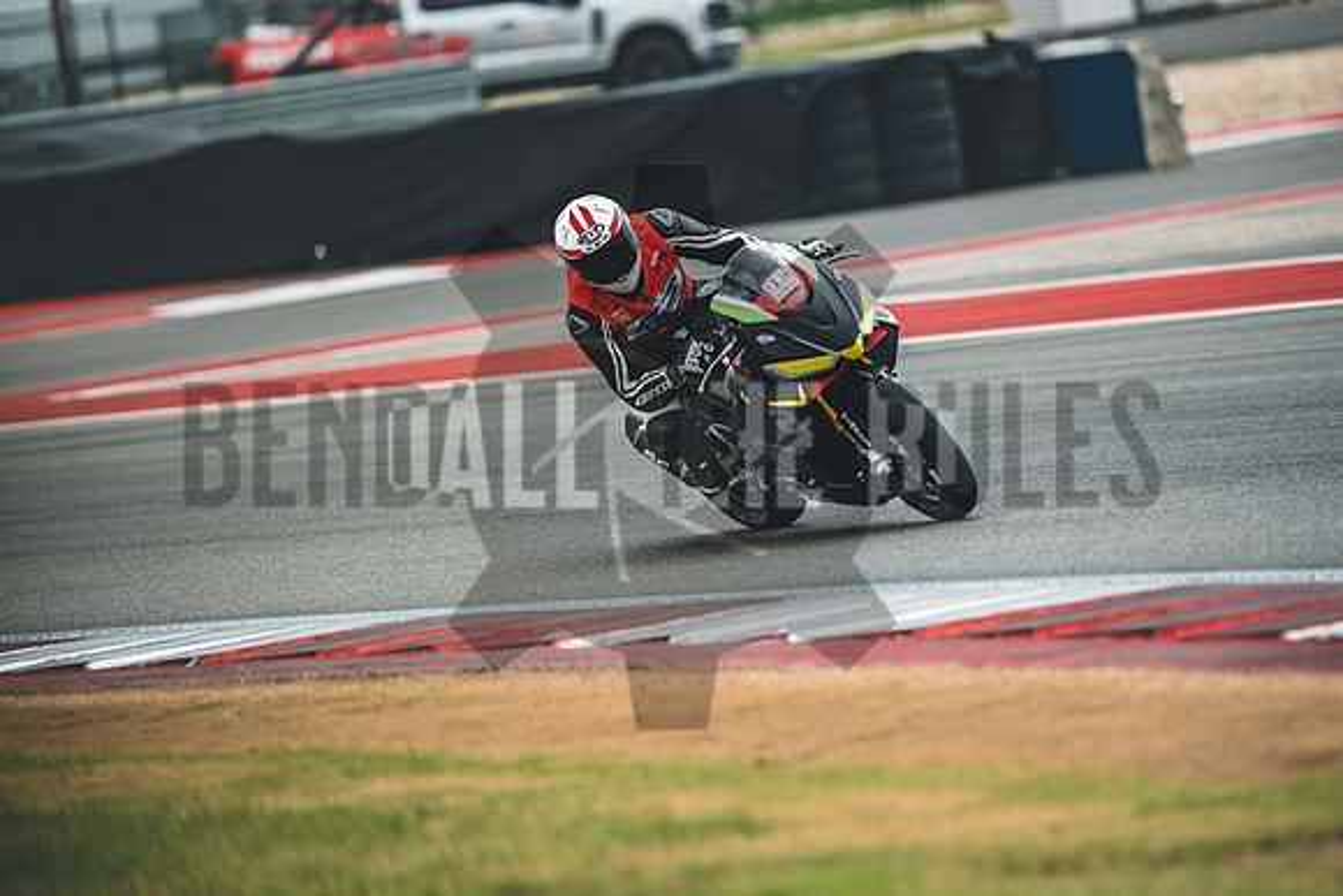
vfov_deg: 4.6
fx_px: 11194
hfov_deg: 6.9
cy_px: 448
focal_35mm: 300
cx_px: 672
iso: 1250
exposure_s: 1/3200
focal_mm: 200
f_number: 2
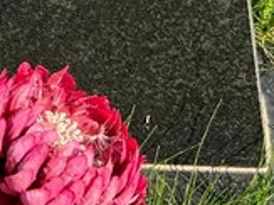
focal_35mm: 128
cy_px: -276
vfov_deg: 10.2
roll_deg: +10.4
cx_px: -108
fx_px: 1012
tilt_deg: -31.9
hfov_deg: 14.6
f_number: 1.5
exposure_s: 1/808
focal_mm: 5.7
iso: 50
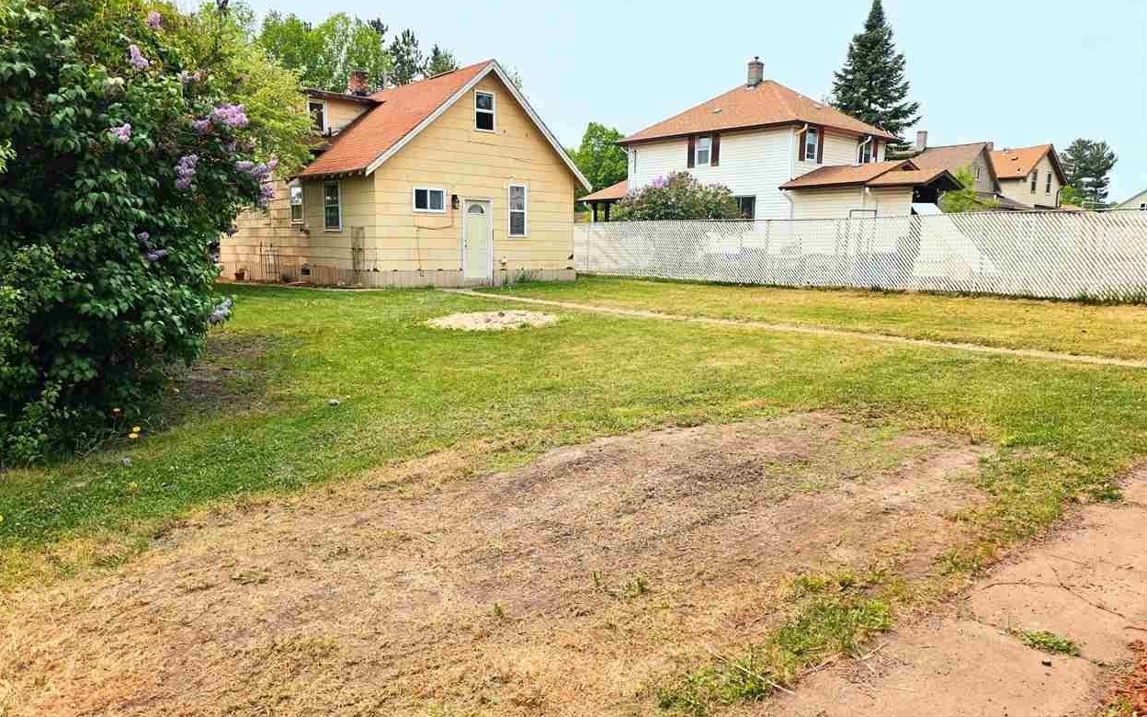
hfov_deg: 72.5
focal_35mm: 25
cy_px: 365
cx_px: 560
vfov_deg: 49.3
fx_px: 781
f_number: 1.7
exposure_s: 1/3891
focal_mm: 6.3
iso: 80
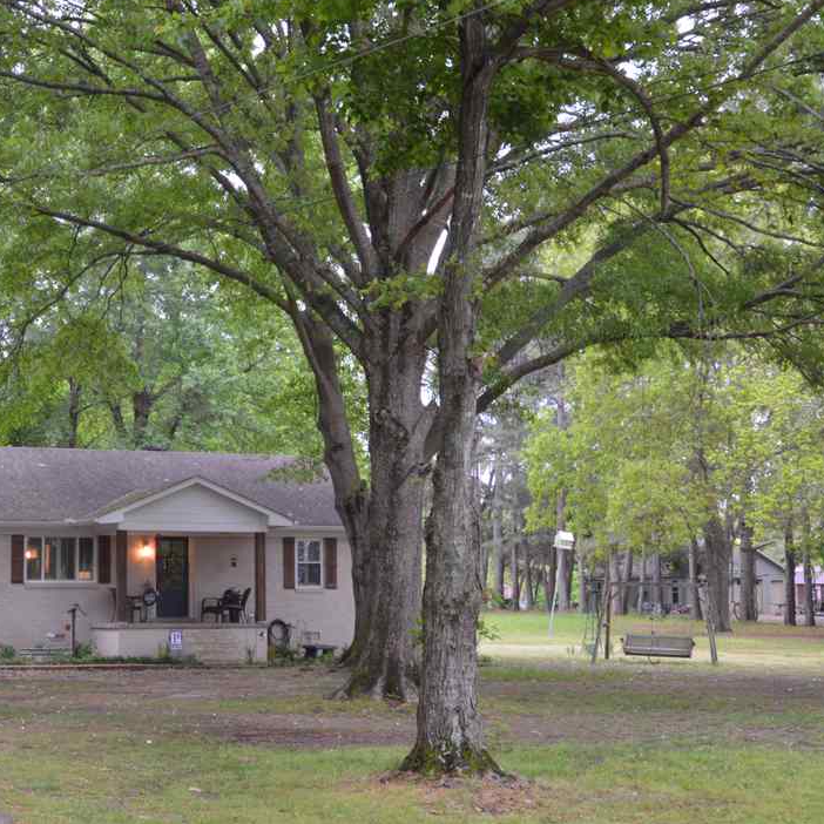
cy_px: 406
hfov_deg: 26.3
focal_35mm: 65
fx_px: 1751
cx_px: 257
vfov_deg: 26.5
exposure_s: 1/60
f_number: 4
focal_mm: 28
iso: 720
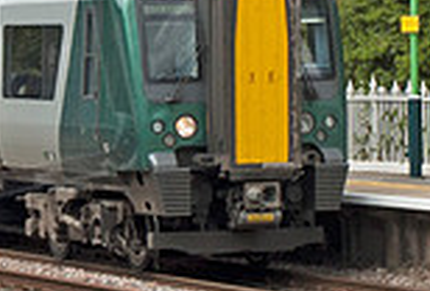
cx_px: -265
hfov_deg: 9.3
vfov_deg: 6.5
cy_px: -14
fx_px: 2566
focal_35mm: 214
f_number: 6.3
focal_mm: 38
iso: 200
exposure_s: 1/160
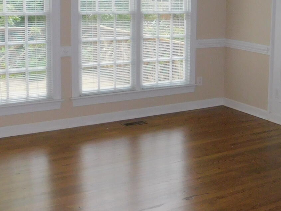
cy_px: 49
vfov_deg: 23.4
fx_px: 503
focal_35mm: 62
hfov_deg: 30.3
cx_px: 234
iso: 200
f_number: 3
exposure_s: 1/30
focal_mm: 4
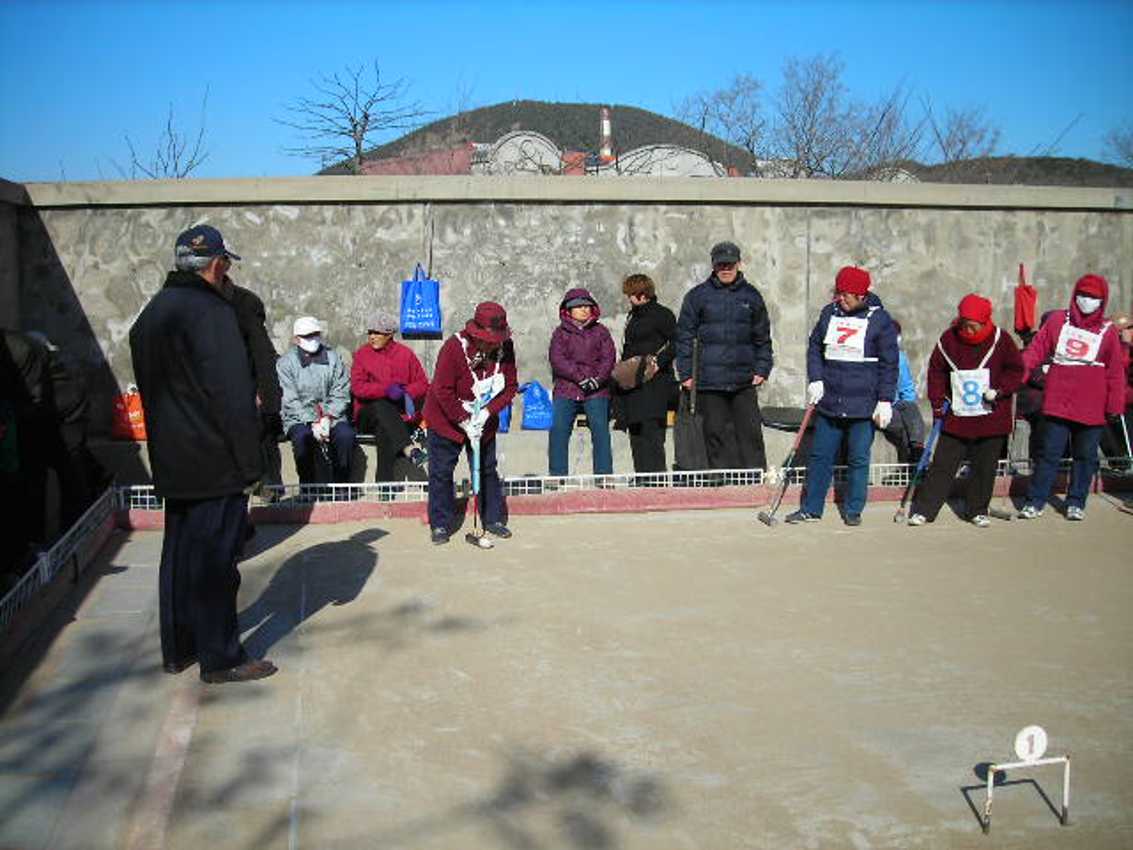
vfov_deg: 37.7
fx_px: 1244
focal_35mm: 38
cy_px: 425
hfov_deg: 49.0
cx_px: 566
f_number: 6.4
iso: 50
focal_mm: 6.3
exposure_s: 1/189
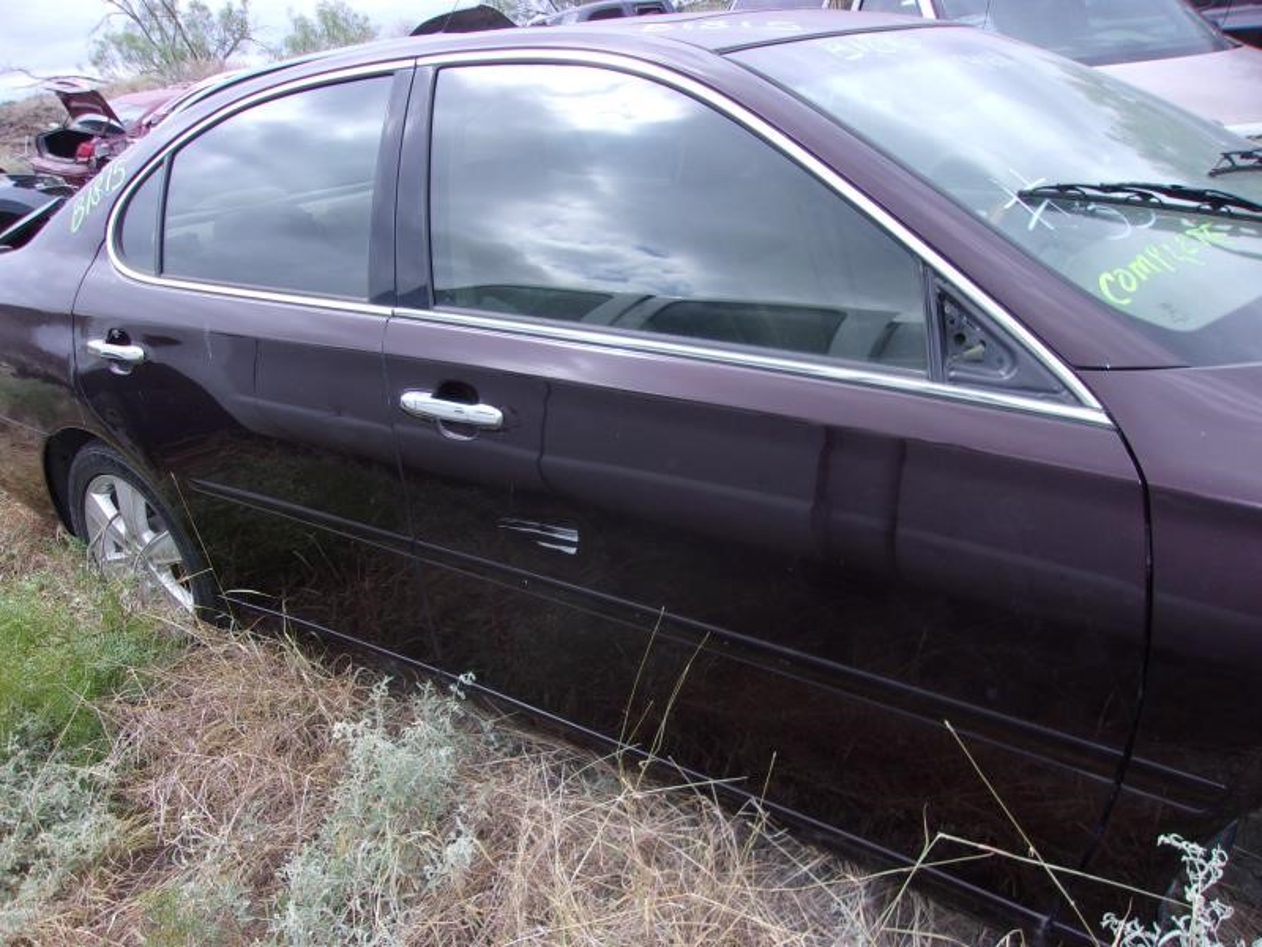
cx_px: 631
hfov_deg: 65.3
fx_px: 984
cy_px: 474
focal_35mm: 27
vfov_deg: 51.4
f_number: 3
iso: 80
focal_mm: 4.9
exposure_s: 1/340
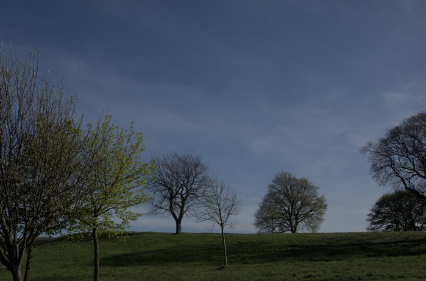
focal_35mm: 34
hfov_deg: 55.8
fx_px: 401
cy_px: 155
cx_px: 191
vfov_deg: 38.6
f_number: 9
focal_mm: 20
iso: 100
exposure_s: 1/320
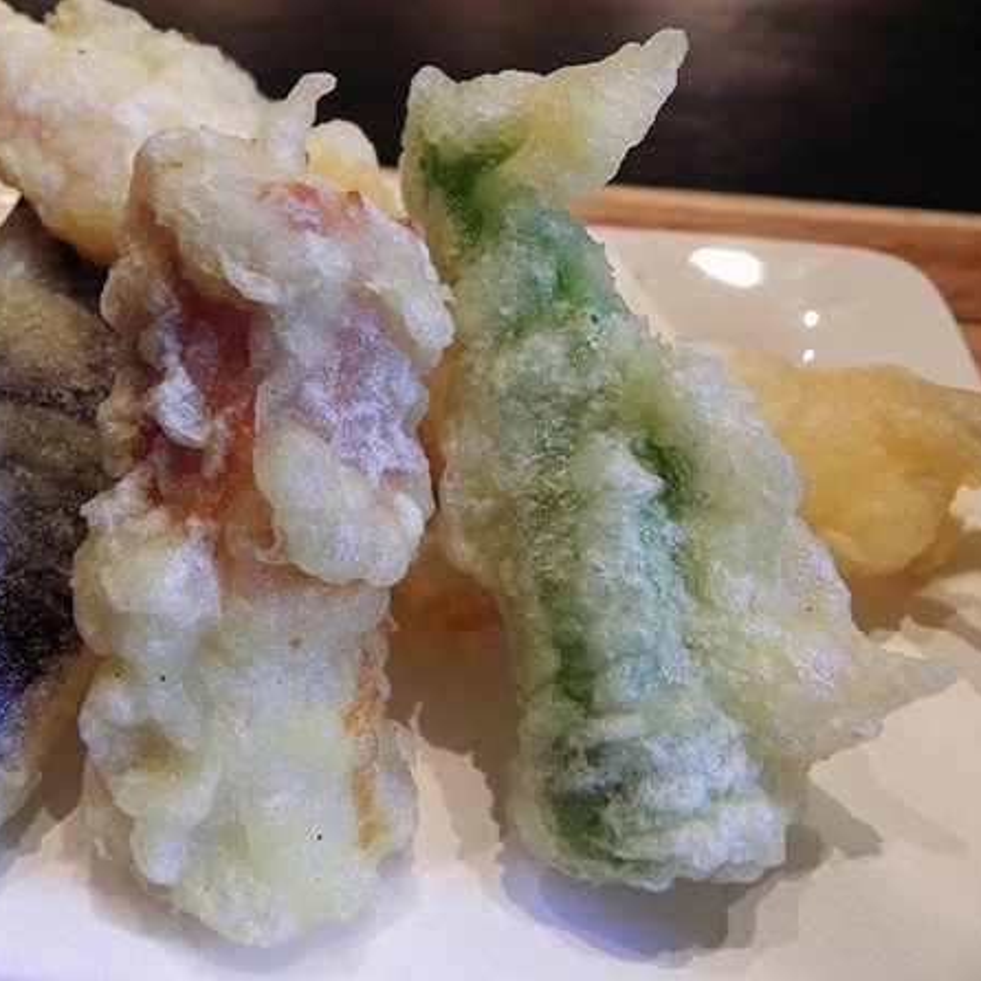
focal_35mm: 31
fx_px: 994
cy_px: 494
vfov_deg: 52.5
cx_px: 422
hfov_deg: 52.4
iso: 200
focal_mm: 4.6
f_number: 2.8
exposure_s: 1/60.5
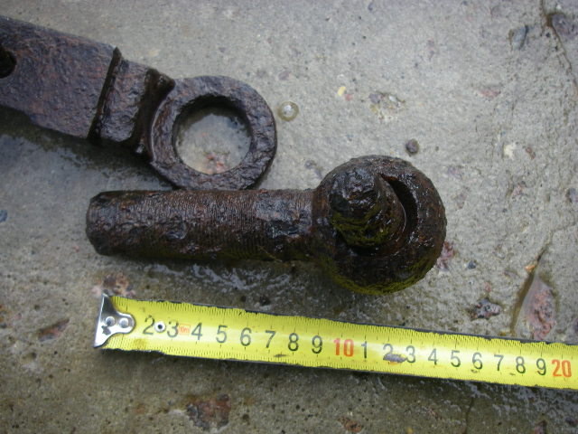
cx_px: 289
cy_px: 217
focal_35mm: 38
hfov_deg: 49.0
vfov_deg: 37.7
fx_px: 635
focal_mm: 6.3
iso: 64
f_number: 3.3
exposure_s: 1/80
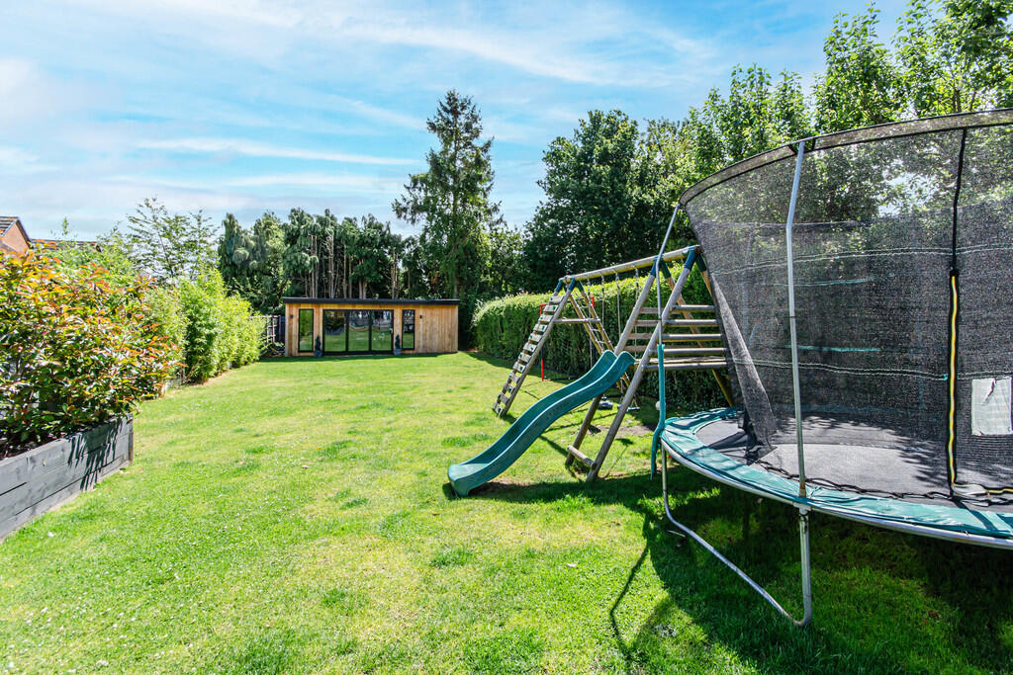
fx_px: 422
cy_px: 338
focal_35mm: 15
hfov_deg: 100.4
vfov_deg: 77.3
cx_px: 506
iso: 250
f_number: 10
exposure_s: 1/250
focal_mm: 10
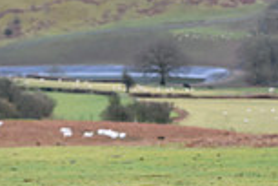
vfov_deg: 4.5
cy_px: 36
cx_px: 492
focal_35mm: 304
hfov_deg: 6.6
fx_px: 2347
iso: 1250
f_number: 4.5
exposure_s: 1/800
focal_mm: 80
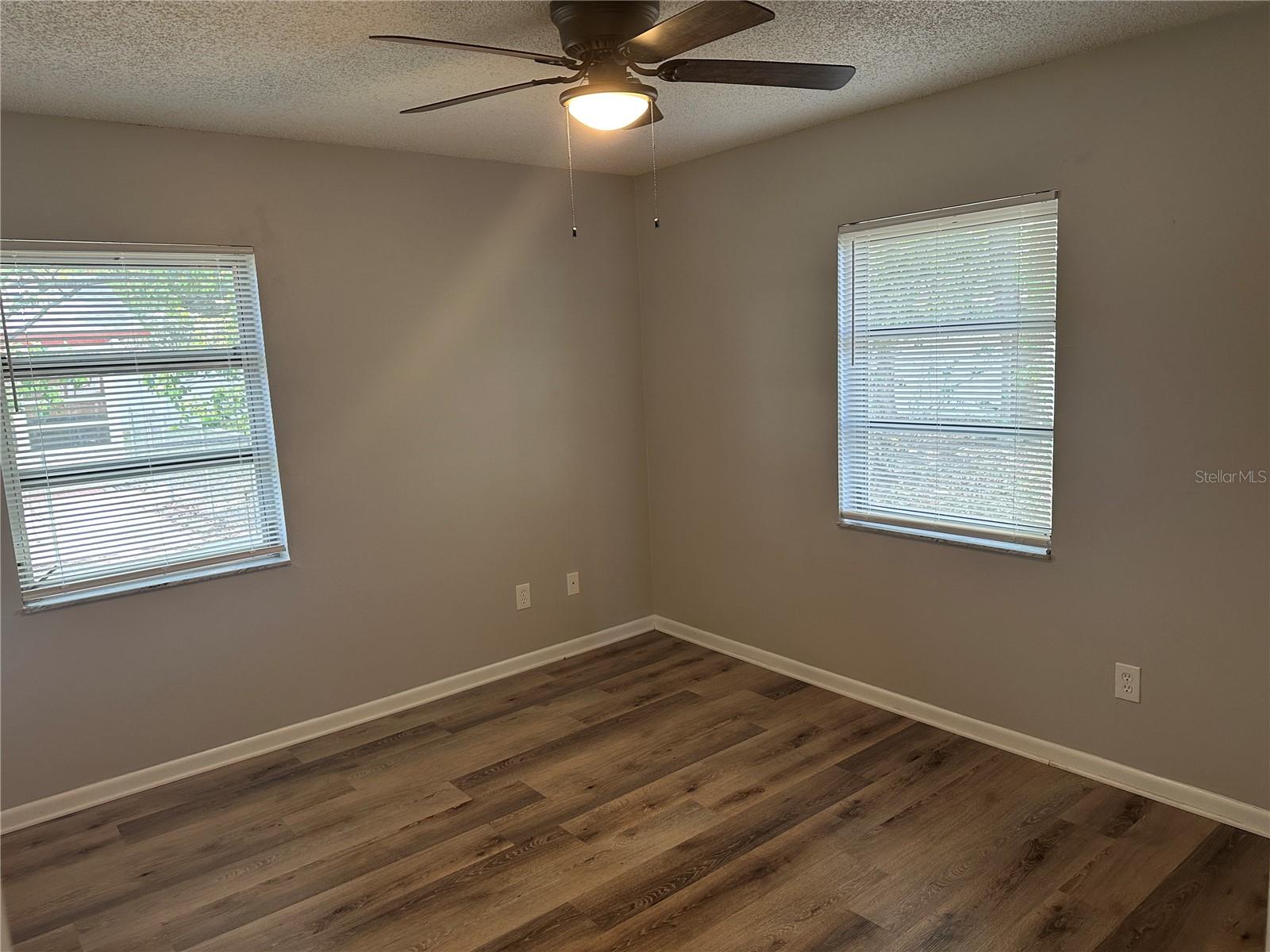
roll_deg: +2.2
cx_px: 635
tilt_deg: -8.0
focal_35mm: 24
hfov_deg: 71.6
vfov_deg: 56.8
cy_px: 476
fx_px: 881
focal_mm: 6.86
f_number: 1.78
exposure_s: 1/60
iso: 200
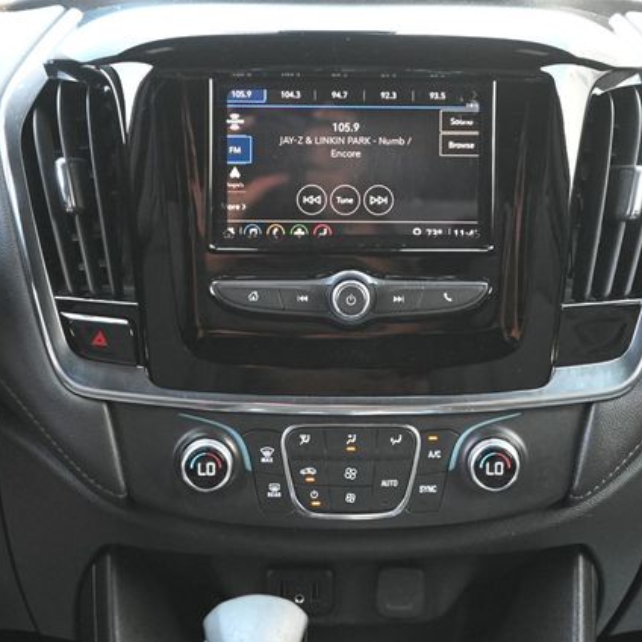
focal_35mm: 87
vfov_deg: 20.0
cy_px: 321
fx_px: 1818
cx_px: 342
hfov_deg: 20.0
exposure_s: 1/60
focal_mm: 45
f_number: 6
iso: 4500
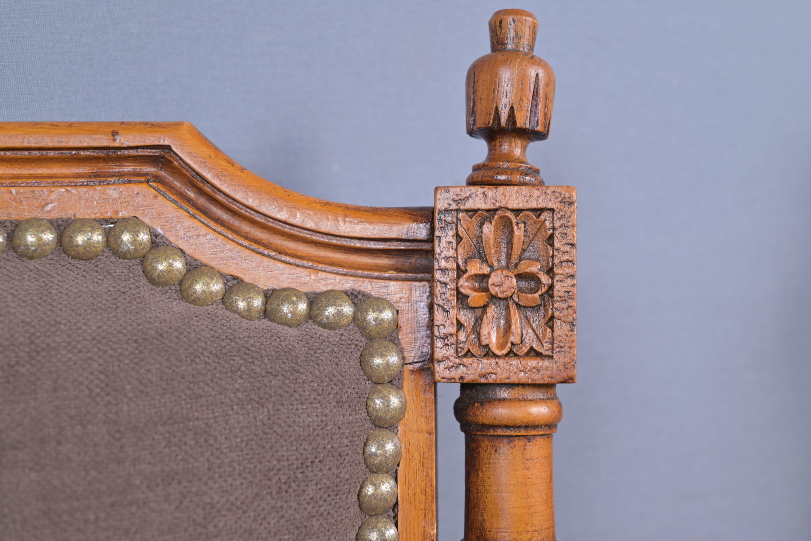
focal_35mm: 50
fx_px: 1127
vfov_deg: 27.0
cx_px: 406
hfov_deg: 39.6
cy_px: 270
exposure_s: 1/100
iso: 200
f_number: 7.1
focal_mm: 50
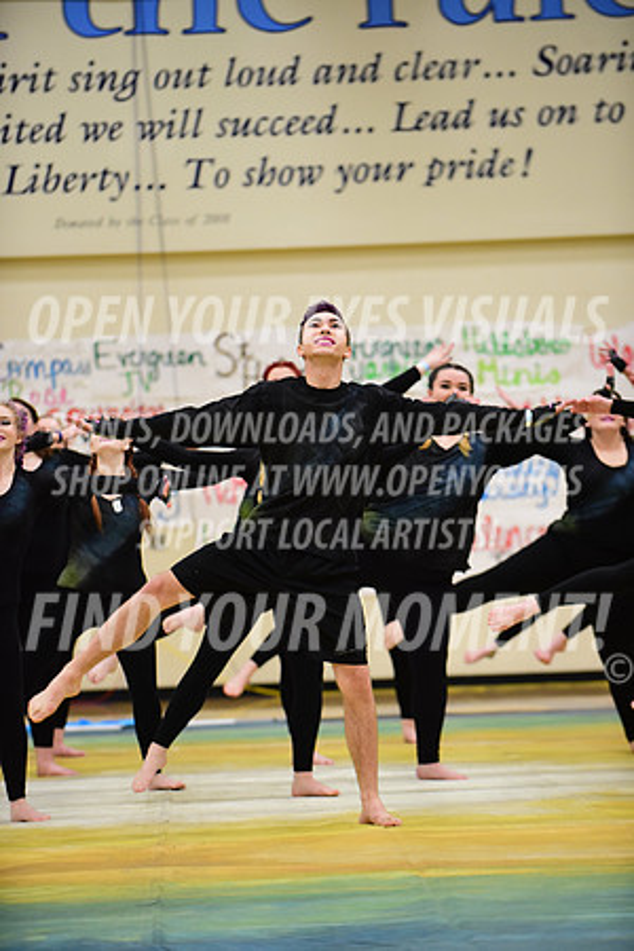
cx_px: 317
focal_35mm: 150
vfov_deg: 13.7
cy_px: 476
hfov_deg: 9.1
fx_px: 3962
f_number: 2.8
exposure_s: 1/320
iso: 3200
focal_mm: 150
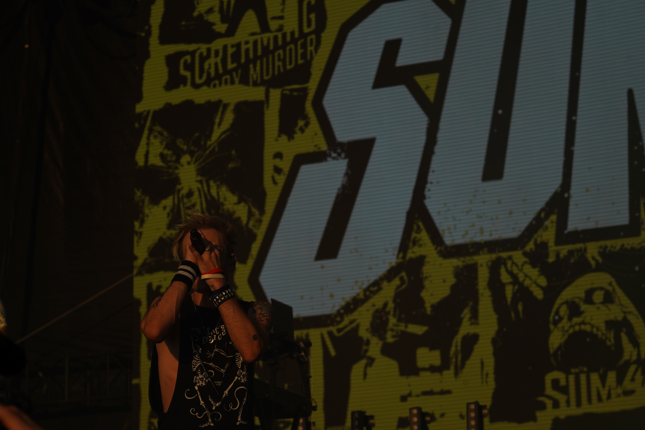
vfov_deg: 13.0
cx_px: 322
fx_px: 1881
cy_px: 215
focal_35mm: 105
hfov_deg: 19.5
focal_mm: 105
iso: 100
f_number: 8
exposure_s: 1/800
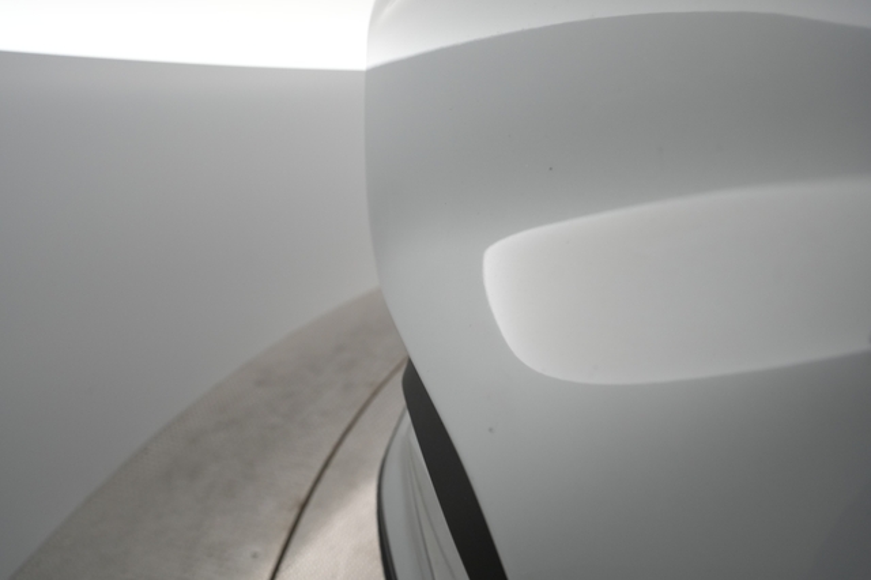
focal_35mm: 26
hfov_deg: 69.4
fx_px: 629
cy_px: 290
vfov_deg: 49.5
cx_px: 436
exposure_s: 1/100
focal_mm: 26
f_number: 4.5
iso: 1250
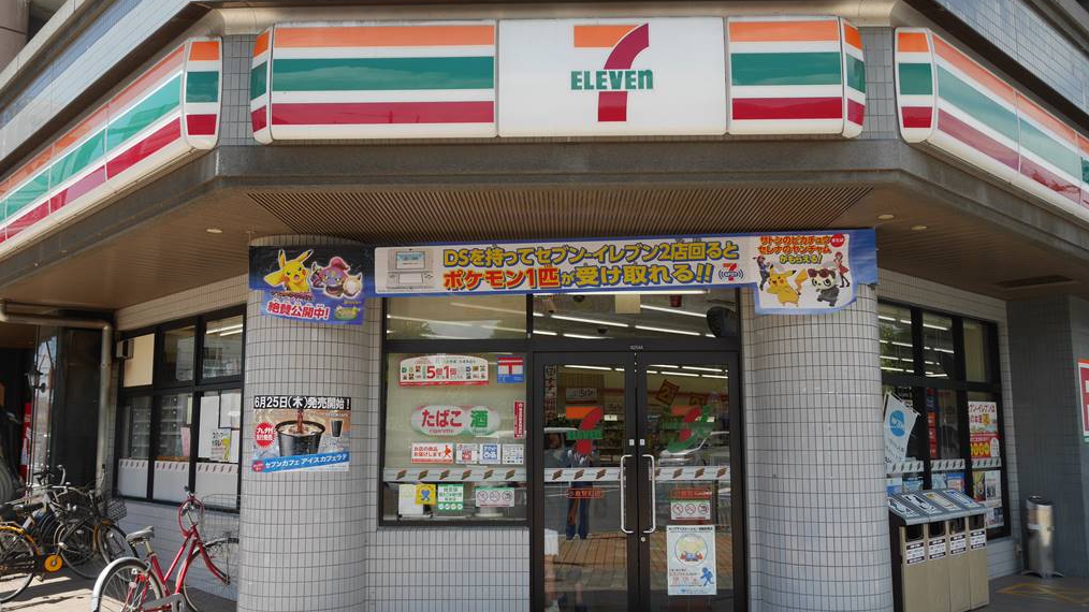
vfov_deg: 35.6
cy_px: 319
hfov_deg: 59.5
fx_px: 953
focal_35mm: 33
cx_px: 549
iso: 200
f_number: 6.3
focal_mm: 15
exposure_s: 1/320
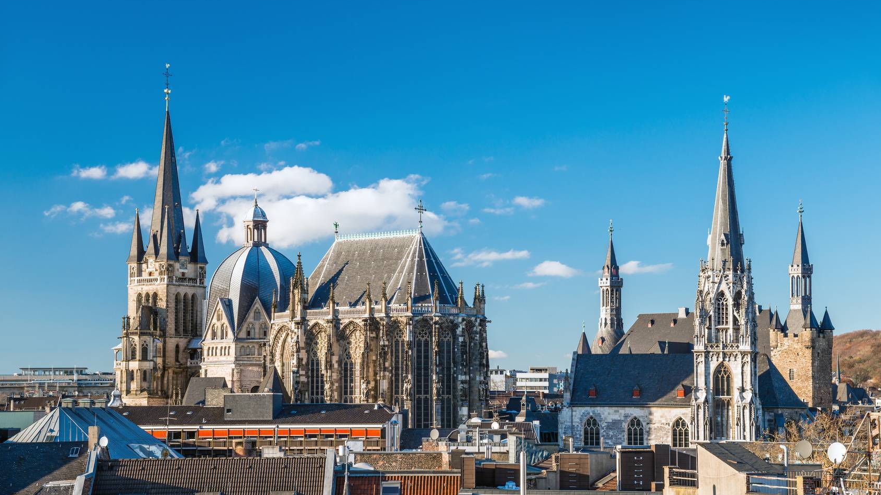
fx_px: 1916
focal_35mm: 82
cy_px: 254
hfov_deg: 25.9
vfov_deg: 14.7
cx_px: 441
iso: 100
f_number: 7.1
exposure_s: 1/50
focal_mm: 78
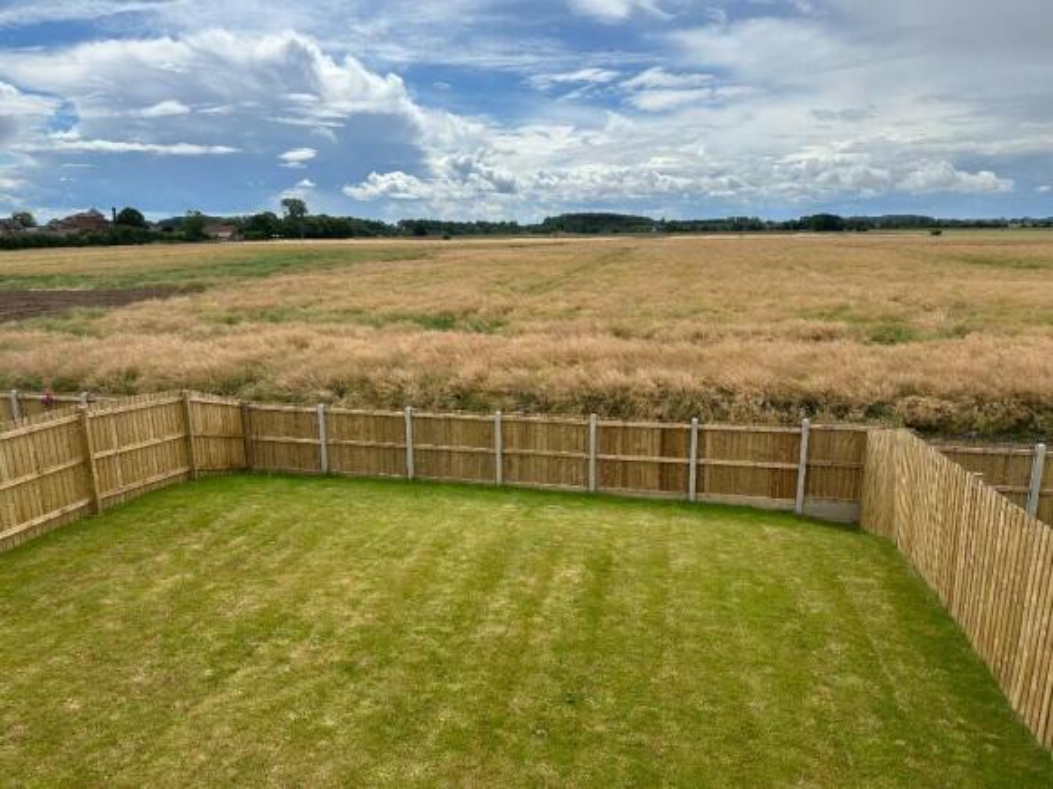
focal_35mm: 24
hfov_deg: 71.6
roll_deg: +0.2
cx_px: 526
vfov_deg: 56.8
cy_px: 394
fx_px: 730
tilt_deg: -11.7
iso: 80
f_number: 1.78
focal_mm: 6.86
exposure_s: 1/4762
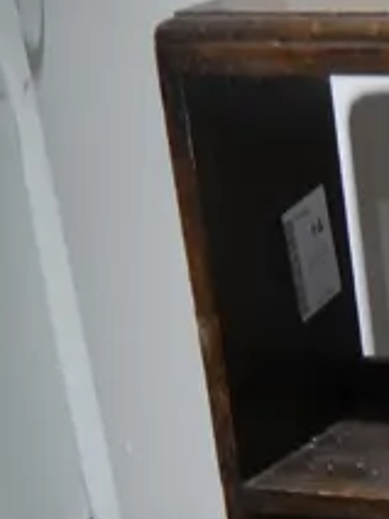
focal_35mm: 135
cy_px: 967
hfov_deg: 10.3
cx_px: 727
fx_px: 2023
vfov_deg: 13.1
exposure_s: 1/60
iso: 320
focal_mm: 14
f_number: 3.5
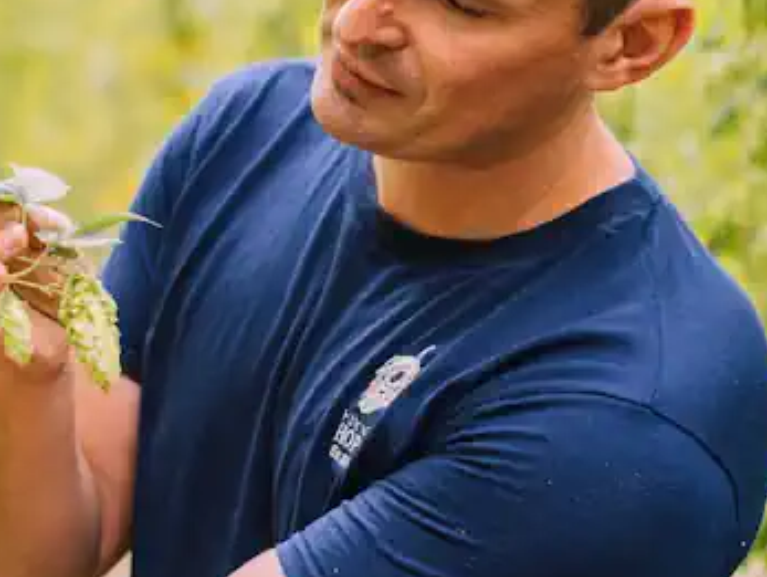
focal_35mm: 137
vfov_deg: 10.8
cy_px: 159
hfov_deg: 14.0
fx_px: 3039
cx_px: -115
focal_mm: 55
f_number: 2.8
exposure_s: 1/200
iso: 100
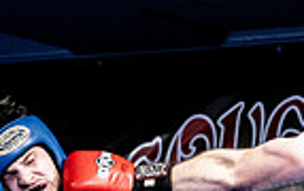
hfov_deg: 9.5
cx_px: 96
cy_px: 342
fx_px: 1818
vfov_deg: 5.9
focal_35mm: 219
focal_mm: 47
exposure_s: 1/1000
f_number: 2.8
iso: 8000
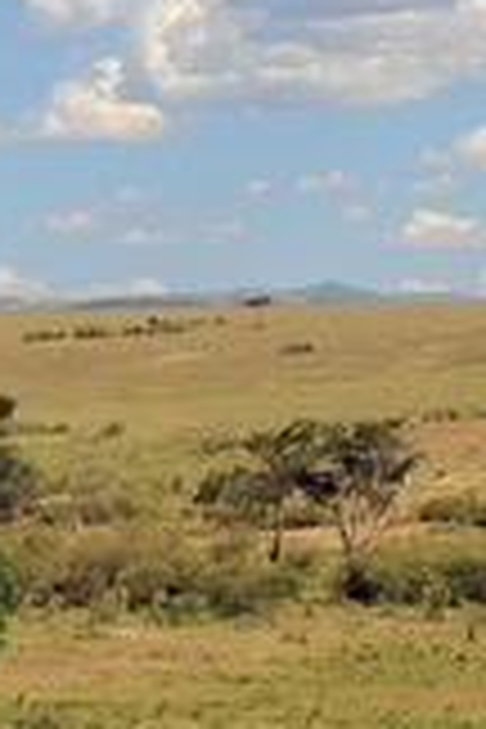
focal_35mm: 250
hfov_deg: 5.2
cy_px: -351
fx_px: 5064
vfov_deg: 8.1
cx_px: 1476
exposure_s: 1/640
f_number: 4.5
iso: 200
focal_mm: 27
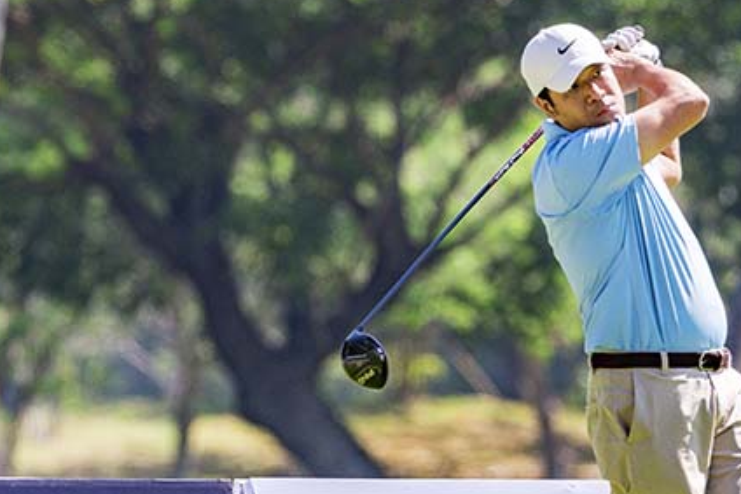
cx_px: 288
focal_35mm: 906
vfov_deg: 1.5
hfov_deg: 2.3
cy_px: 311
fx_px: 18654
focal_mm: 400
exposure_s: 1/1600
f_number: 7.1
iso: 800
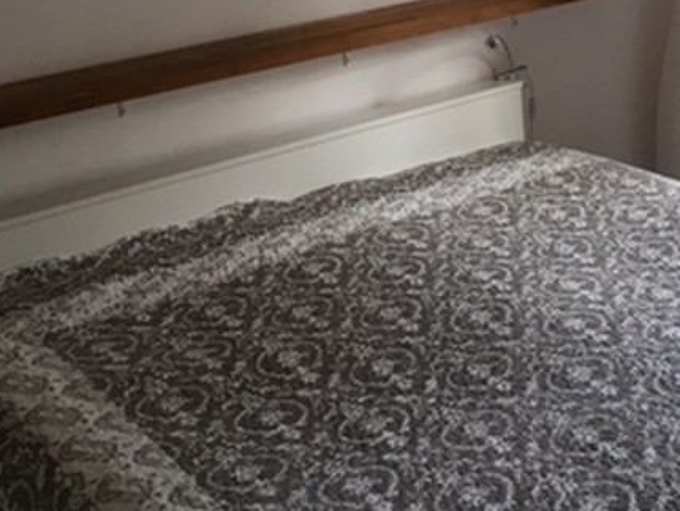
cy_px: 43
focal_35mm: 69
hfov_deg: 27.7
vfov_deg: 20.8
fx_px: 1356
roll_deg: +4.9
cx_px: 520
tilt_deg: -13.0
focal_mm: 4.15
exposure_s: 1/30
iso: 64
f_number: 2.2
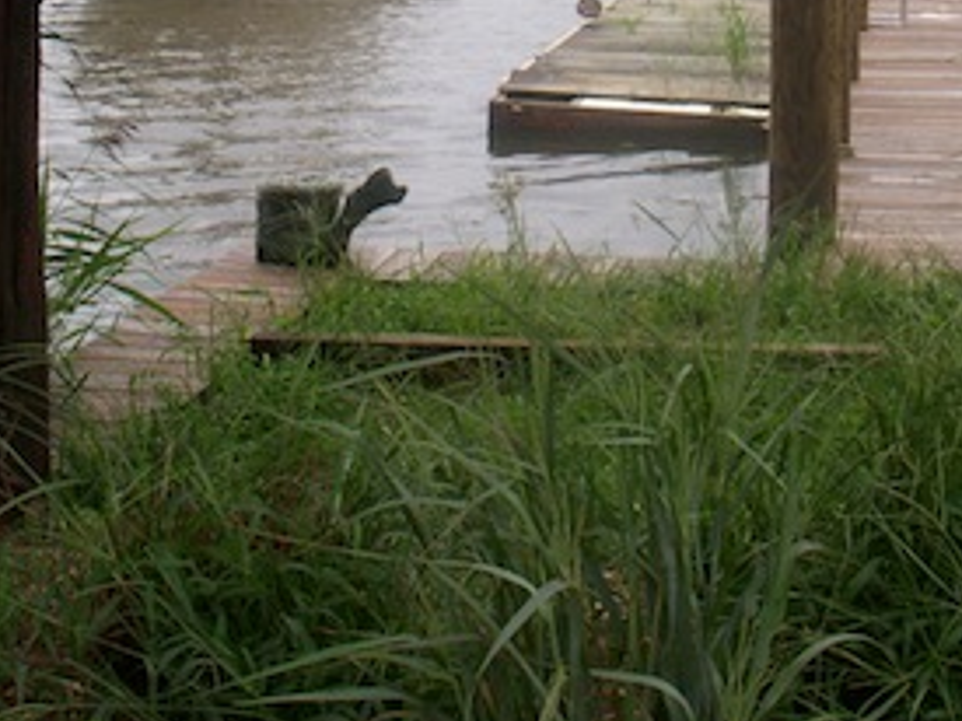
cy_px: 49
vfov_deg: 17.5
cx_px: 563
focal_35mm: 83
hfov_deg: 23.5
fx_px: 2306
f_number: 3.3
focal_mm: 6.3
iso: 100
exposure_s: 1/400
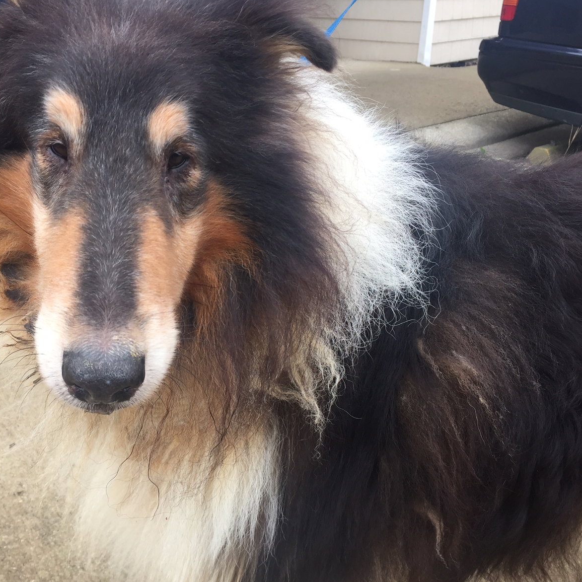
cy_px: 295
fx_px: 666
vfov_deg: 47.2
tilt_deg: -26.5
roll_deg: +2.0
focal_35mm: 35
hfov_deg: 46.6
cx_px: 203
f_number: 2.2
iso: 32
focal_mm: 4.15
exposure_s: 1/176
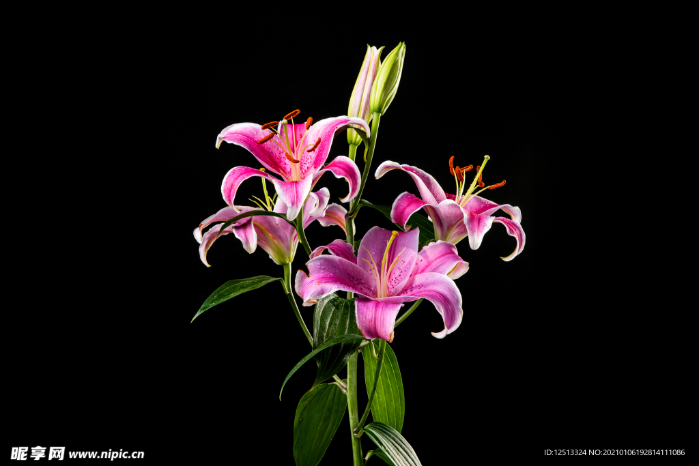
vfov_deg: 19.5
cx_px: 350
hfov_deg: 28.8
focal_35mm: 70
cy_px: 233
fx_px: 1359
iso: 100
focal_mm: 70
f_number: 13
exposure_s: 1/125
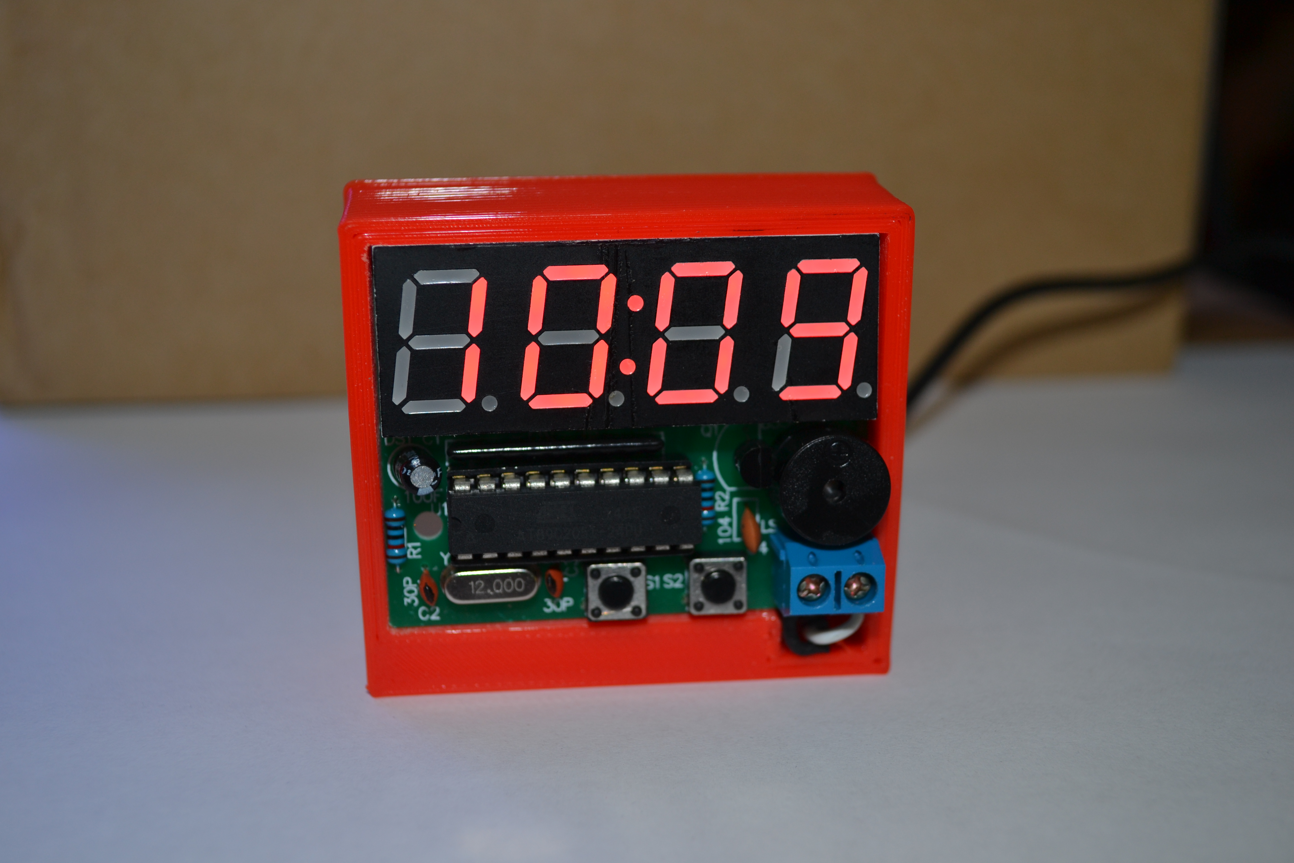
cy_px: 432
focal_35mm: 48
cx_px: 647
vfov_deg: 28.1
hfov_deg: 41.1
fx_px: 1725
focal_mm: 32
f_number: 4.8
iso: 140
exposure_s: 1/60
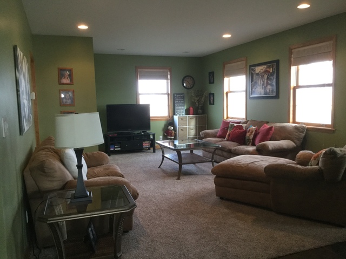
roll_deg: +2.1
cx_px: 173
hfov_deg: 58.4
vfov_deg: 45.4
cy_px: 130
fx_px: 310
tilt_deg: -5.9
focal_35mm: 31
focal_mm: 3.3
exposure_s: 1/30
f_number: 2.4
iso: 125
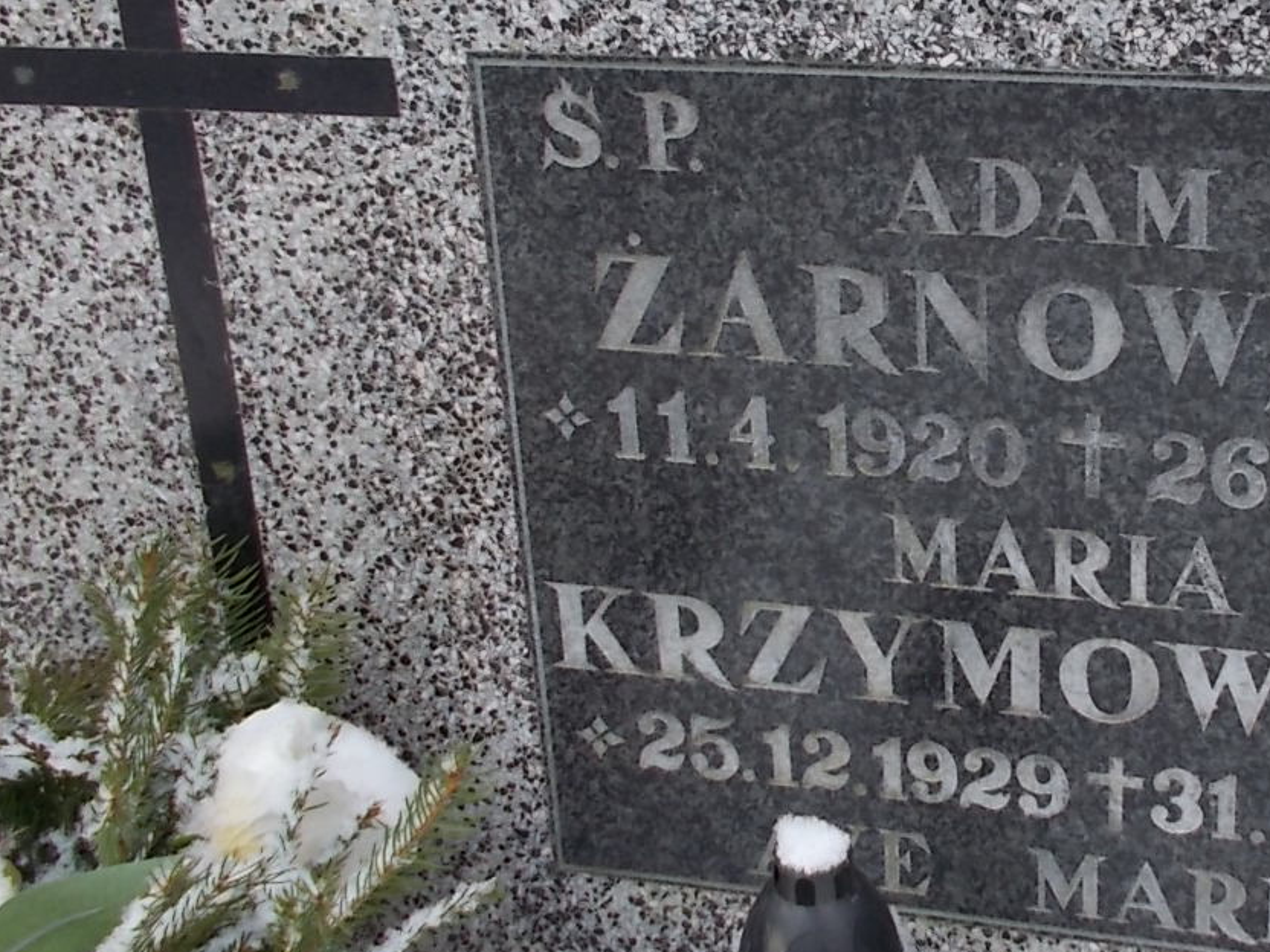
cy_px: 291
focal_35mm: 50
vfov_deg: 28.8
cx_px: 1023
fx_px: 1834
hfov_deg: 36.8
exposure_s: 1/100
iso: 80
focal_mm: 4.6
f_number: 3.2
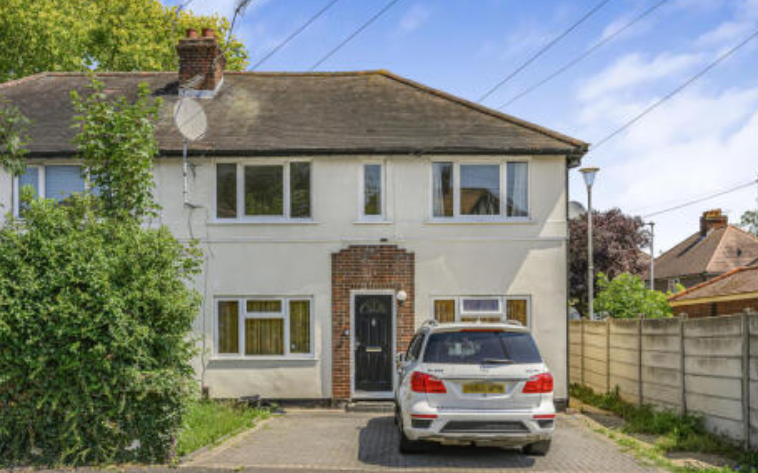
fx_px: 661
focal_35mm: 32
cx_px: 390
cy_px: 231
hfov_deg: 59.7
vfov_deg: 39.4
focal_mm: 30
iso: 100
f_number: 8
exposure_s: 1/400
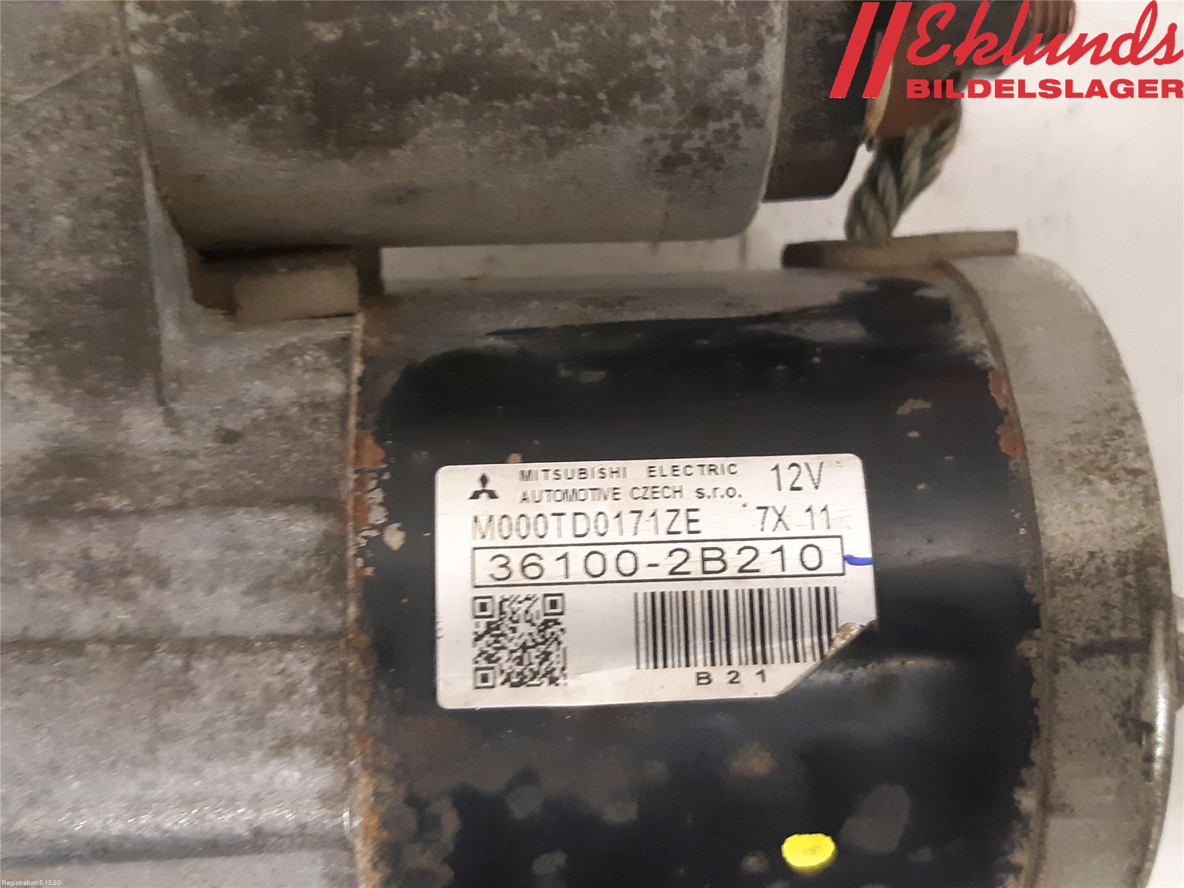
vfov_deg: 53.1
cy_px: 444
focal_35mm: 26
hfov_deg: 67.3
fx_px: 889
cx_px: 592
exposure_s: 1/25
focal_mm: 3.93
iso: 400
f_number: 1.7
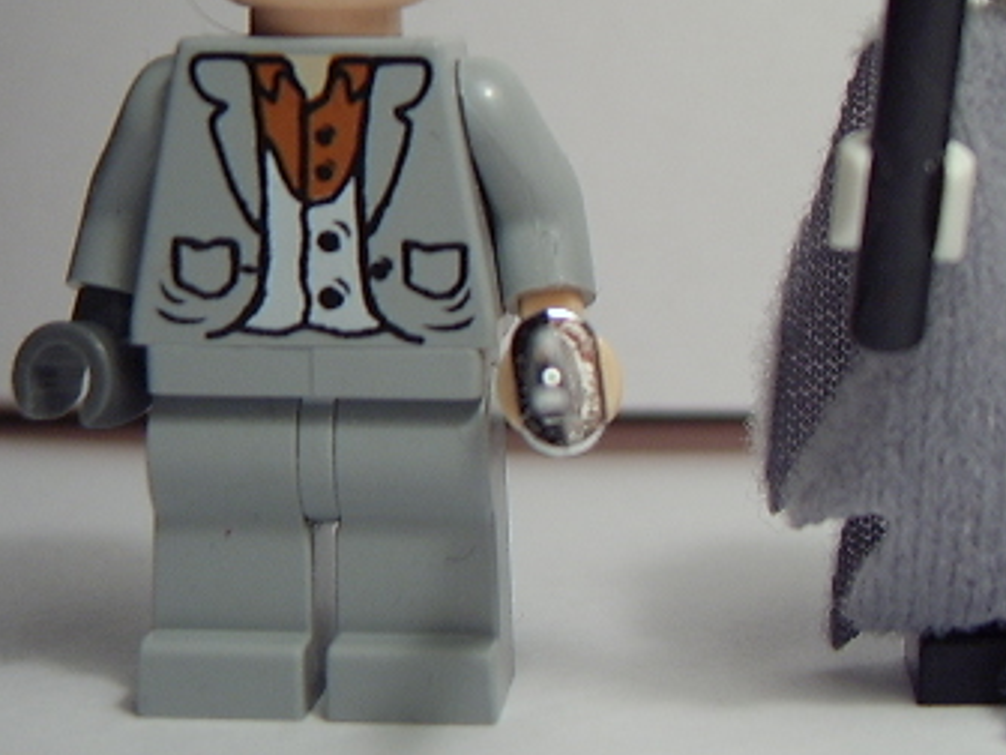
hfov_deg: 32.1
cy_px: 174
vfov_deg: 24.5
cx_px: 757
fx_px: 1715
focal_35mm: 59
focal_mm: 8.13
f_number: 2.7
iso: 100
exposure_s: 1/60
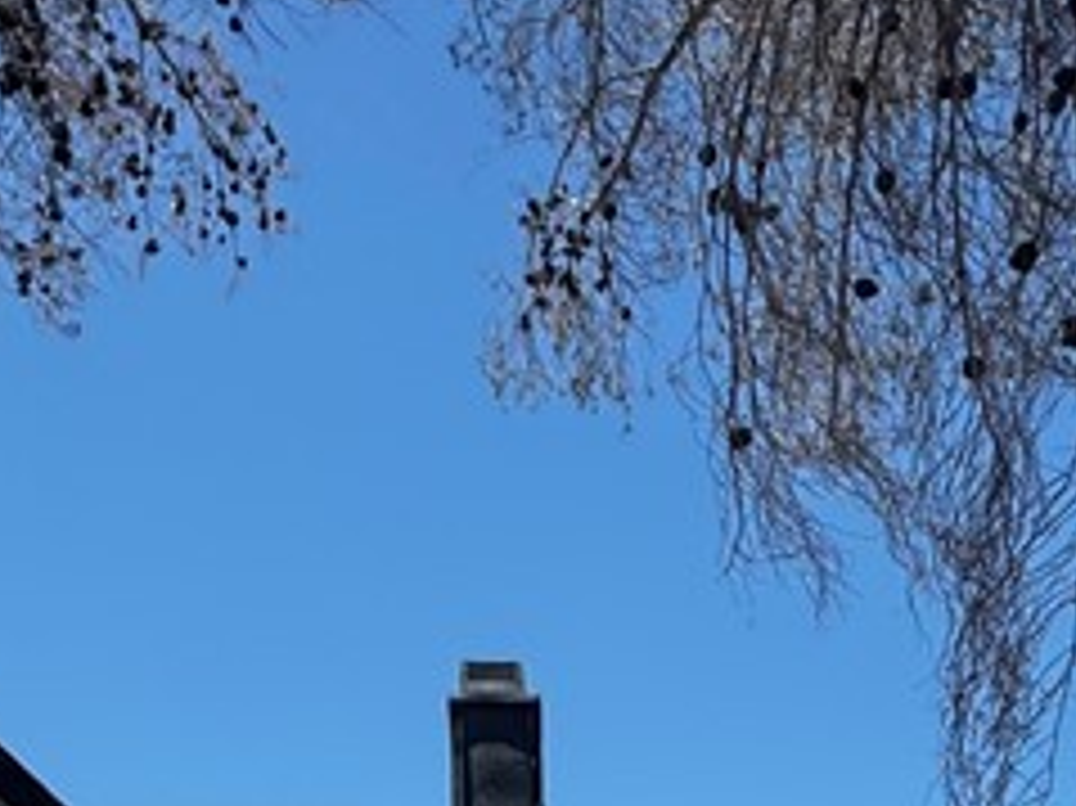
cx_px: 648
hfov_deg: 32.1
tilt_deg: +2.5
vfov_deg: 18.1
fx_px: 1864
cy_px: 1531
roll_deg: +1.2
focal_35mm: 60
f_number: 2.2
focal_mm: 2.22
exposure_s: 1/980
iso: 40
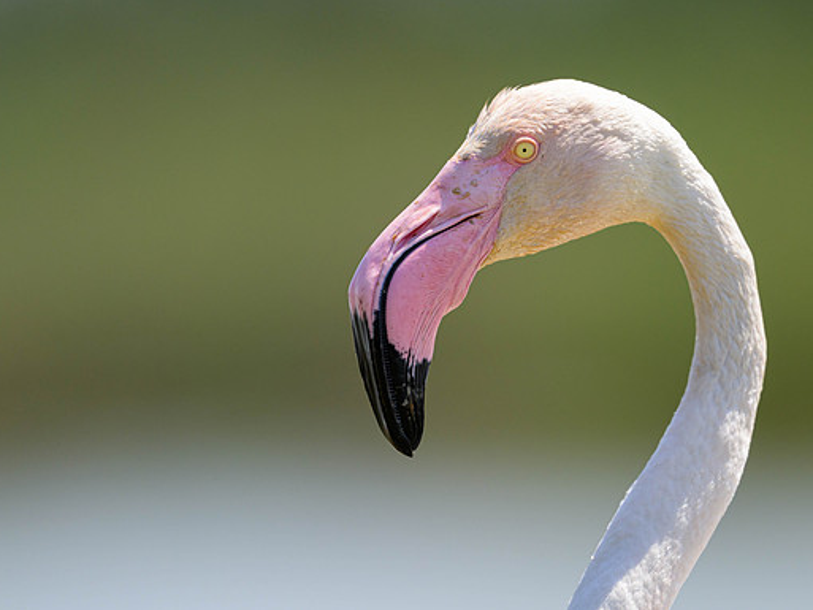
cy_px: 393
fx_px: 18418
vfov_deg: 1.9
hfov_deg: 2.5
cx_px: 484
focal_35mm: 784
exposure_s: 1/5000
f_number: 4
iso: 640
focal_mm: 560
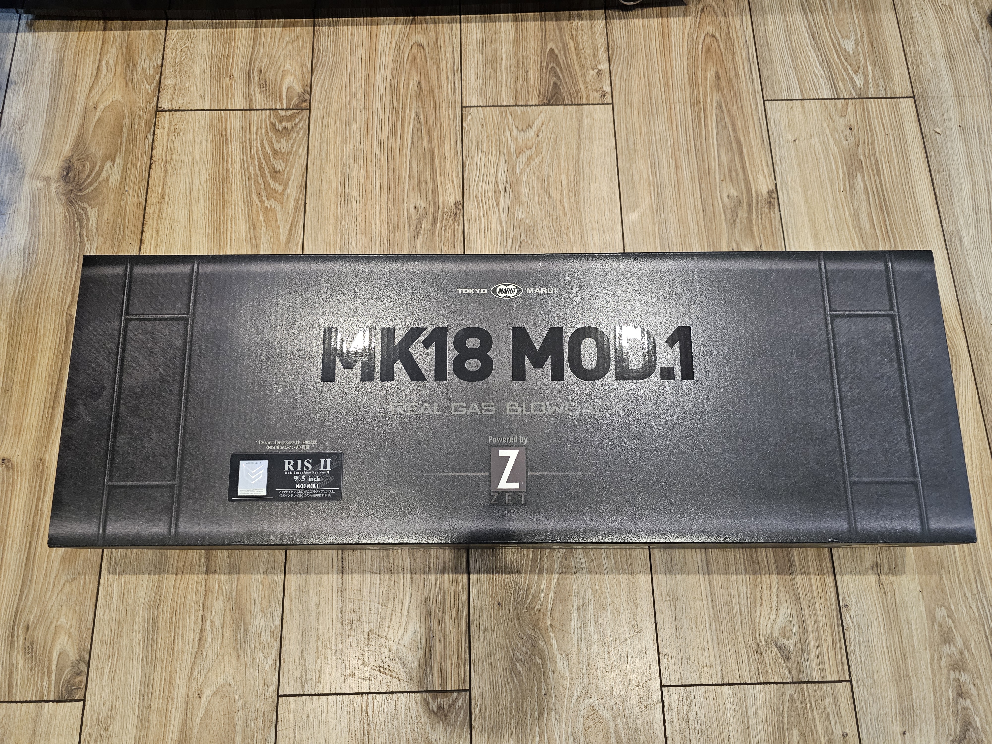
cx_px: 496
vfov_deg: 58.9
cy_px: 372
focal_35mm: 23
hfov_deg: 73.9
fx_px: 659
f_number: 1.7
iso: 1000
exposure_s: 1/100
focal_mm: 6.3
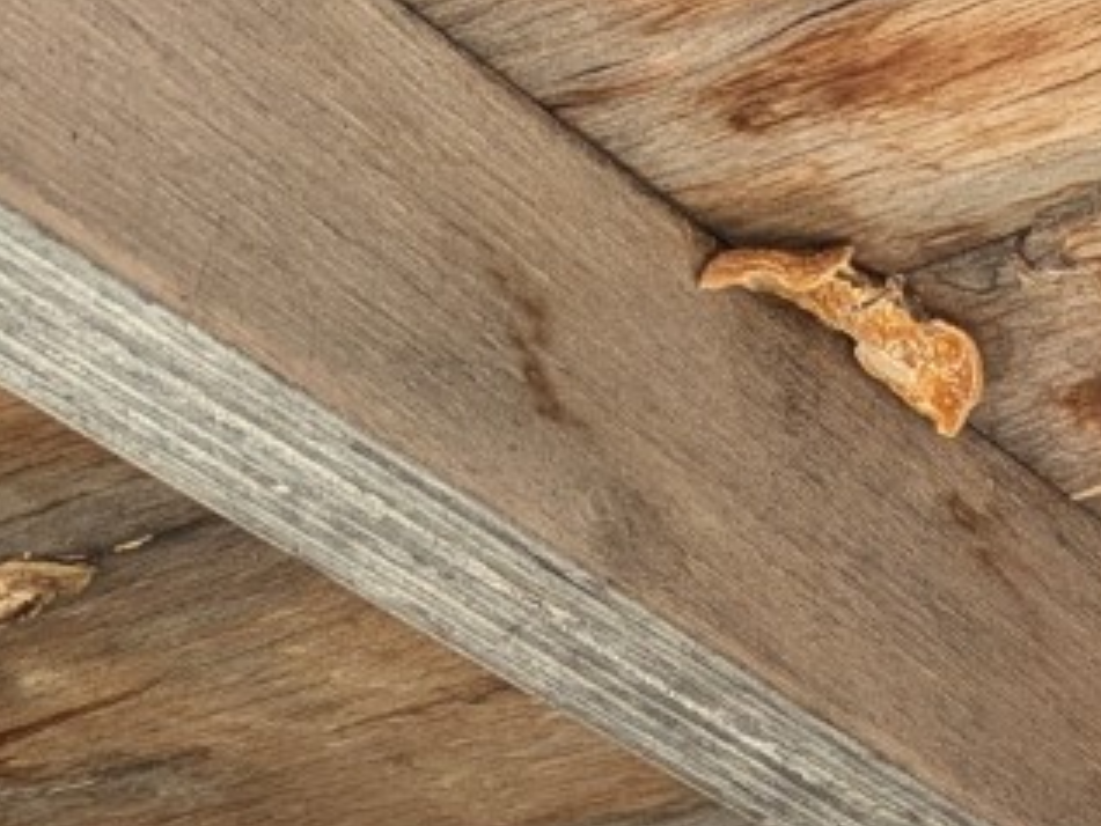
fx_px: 4009
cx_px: 802
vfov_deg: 11.6
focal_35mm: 126
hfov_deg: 15.6
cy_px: 847
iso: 43
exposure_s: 1/180
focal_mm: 5.43
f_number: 1.89
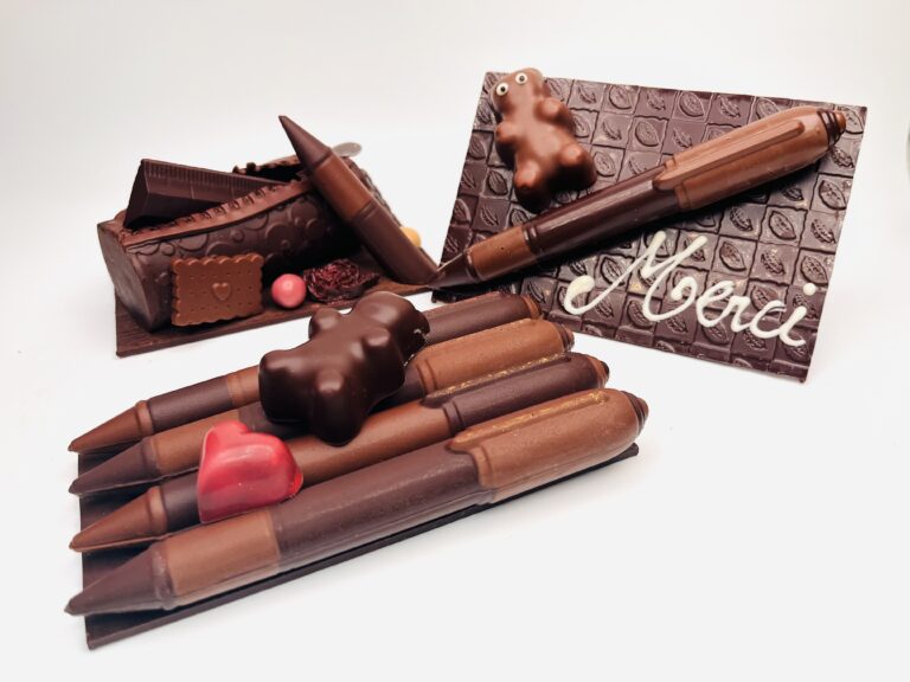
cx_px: 455
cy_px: 341
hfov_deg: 67.3
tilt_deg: -33.3
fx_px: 683
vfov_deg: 53.1
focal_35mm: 26
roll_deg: -1.6
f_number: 1.6
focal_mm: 5.1
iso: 80
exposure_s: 1/105
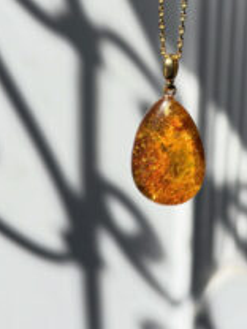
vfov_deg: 32.9
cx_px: 180
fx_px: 552
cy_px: 101
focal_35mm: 58
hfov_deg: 25.0
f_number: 1.6
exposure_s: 1/2985
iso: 50
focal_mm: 5.96
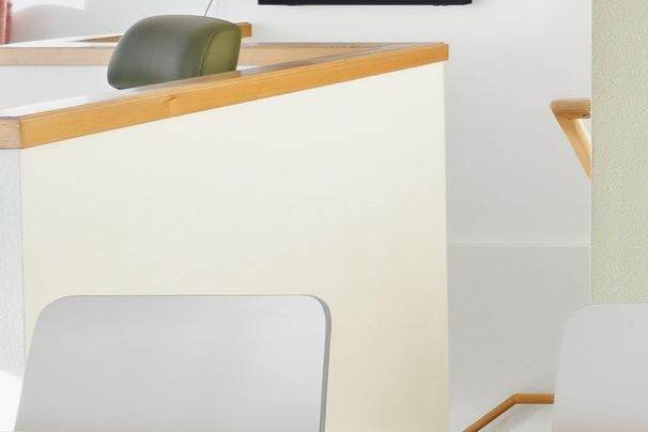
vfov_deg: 18.4
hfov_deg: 22.9
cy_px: -54
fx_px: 1278
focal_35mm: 71
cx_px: 984
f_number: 10
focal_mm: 14
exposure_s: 1/40
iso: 800
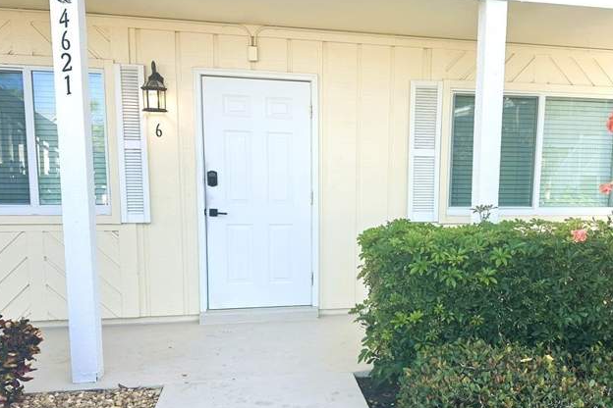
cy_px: 242
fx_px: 545
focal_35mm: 32
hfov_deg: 58.1
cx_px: 379
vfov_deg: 41.0
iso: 80
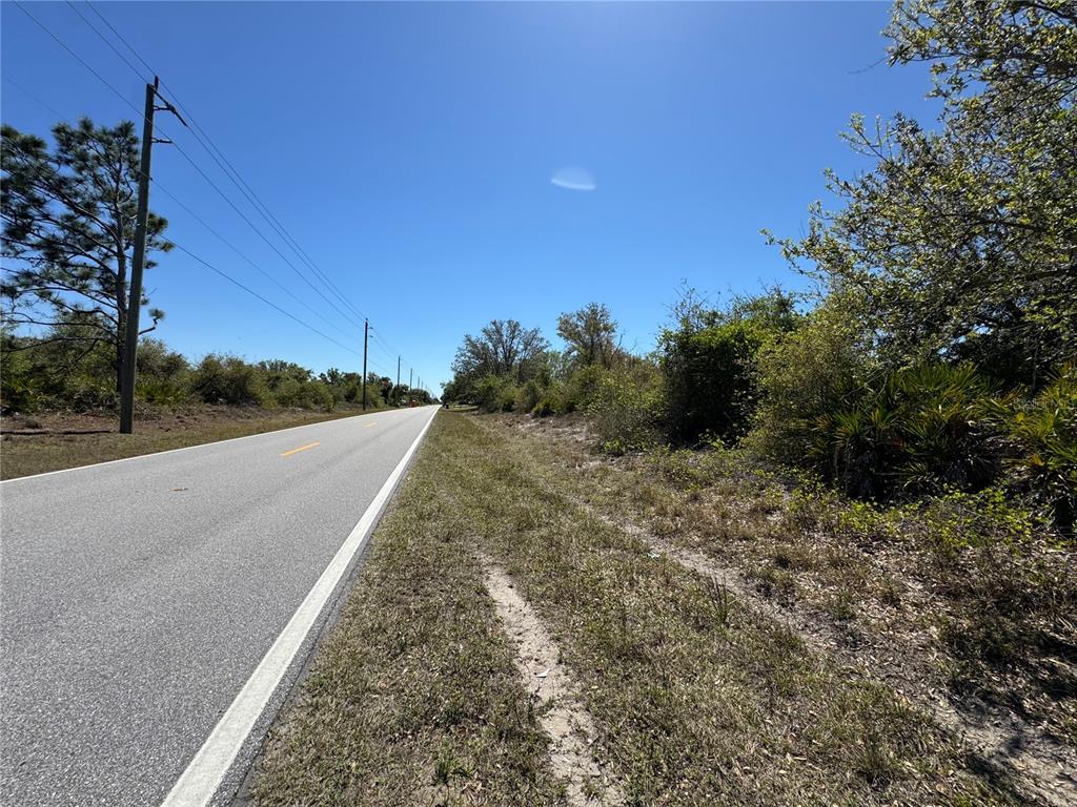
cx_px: 538
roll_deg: -1.4
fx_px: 436
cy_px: 404
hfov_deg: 102.1
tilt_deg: +0.0
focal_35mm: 14
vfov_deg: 85.7
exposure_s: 1/2770
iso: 50
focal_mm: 2.22
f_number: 2.2
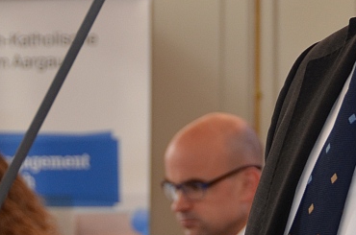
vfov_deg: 4.8
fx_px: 2819
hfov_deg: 7.2
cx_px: 277
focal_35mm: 286
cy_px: -54
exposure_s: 1/60
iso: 320
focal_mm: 55
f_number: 4.8
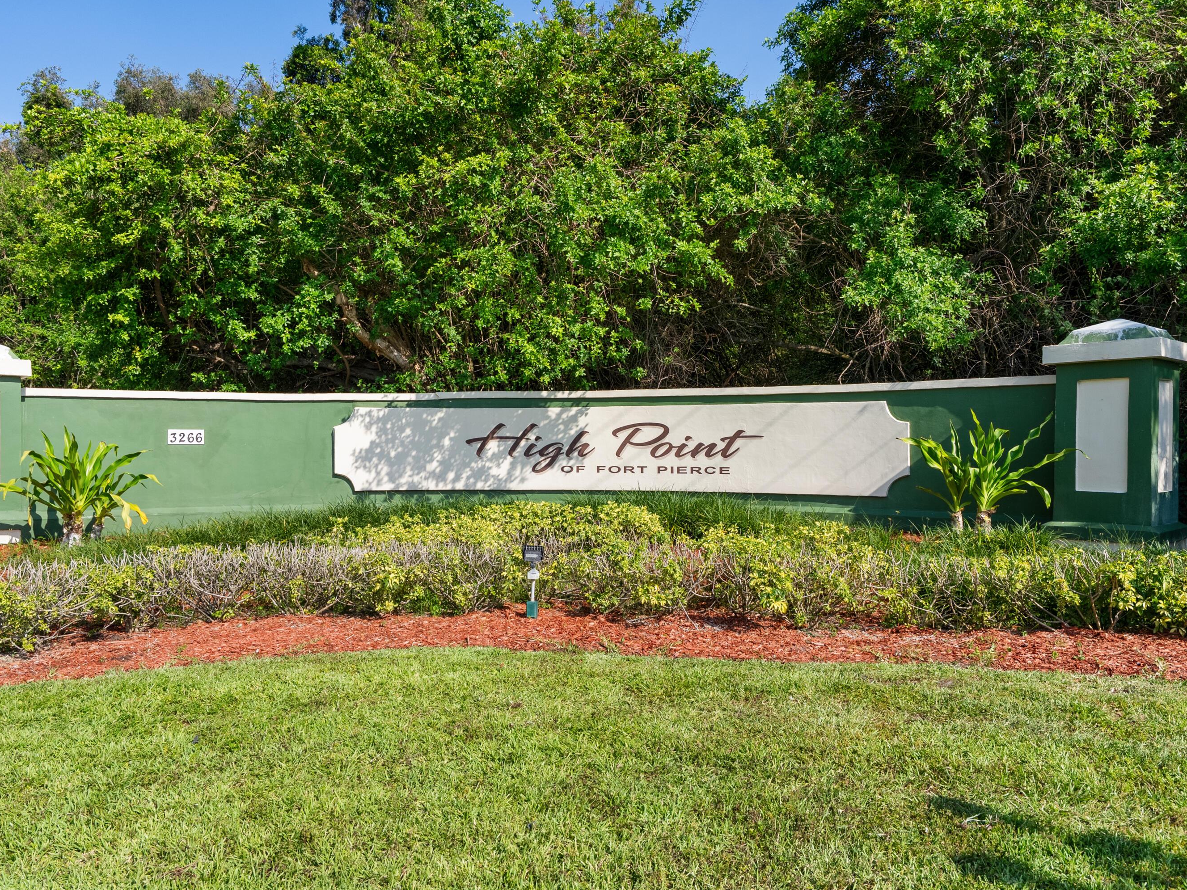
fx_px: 857
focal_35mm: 25
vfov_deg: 54.9
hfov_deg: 69.4
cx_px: 583
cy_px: 444
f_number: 8
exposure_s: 1/800
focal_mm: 23
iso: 640
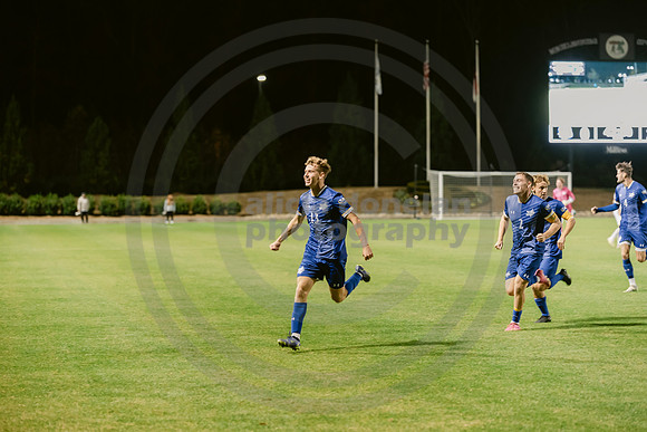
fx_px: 2085
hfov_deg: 17.6
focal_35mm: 116
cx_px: 324
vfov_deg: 11.8
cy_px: 216
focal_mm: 116
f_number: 2.8
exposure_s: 1/200
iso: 1600
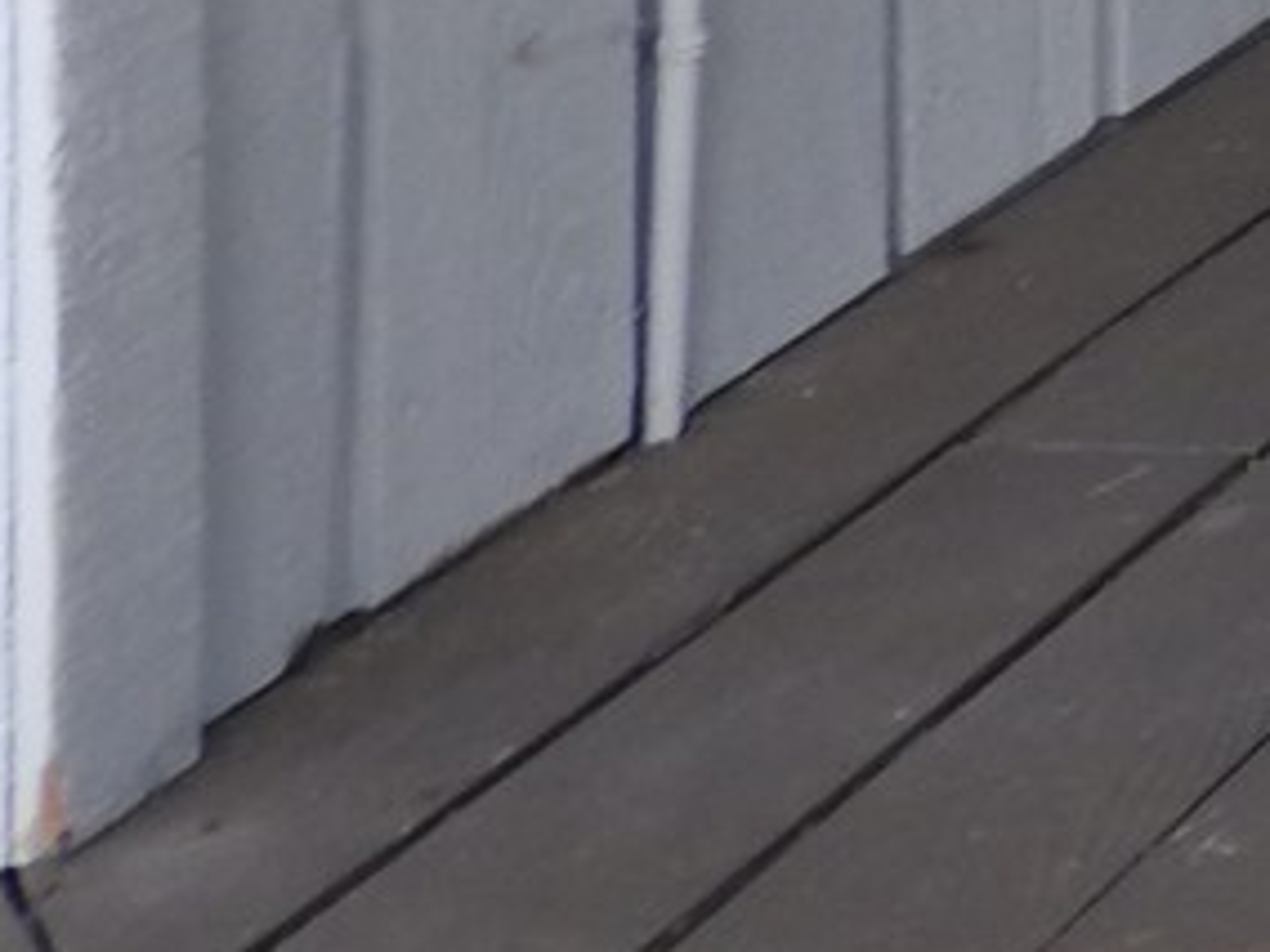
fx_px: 4953
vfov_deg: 9.5
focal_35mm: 135
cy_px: -1493
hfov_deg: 11.0
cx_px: 3501
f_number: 3.3
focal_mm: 4.3
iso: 100
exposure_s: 1/60
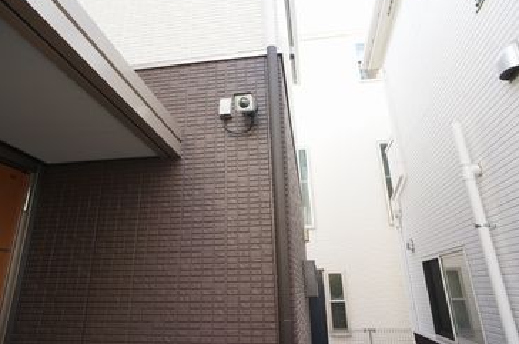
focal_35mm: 33
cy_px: 124
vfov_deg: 39.5
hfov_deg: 57.3
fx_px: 475
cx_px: 241
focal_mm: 16
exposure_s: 1/60
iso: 125
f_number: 4
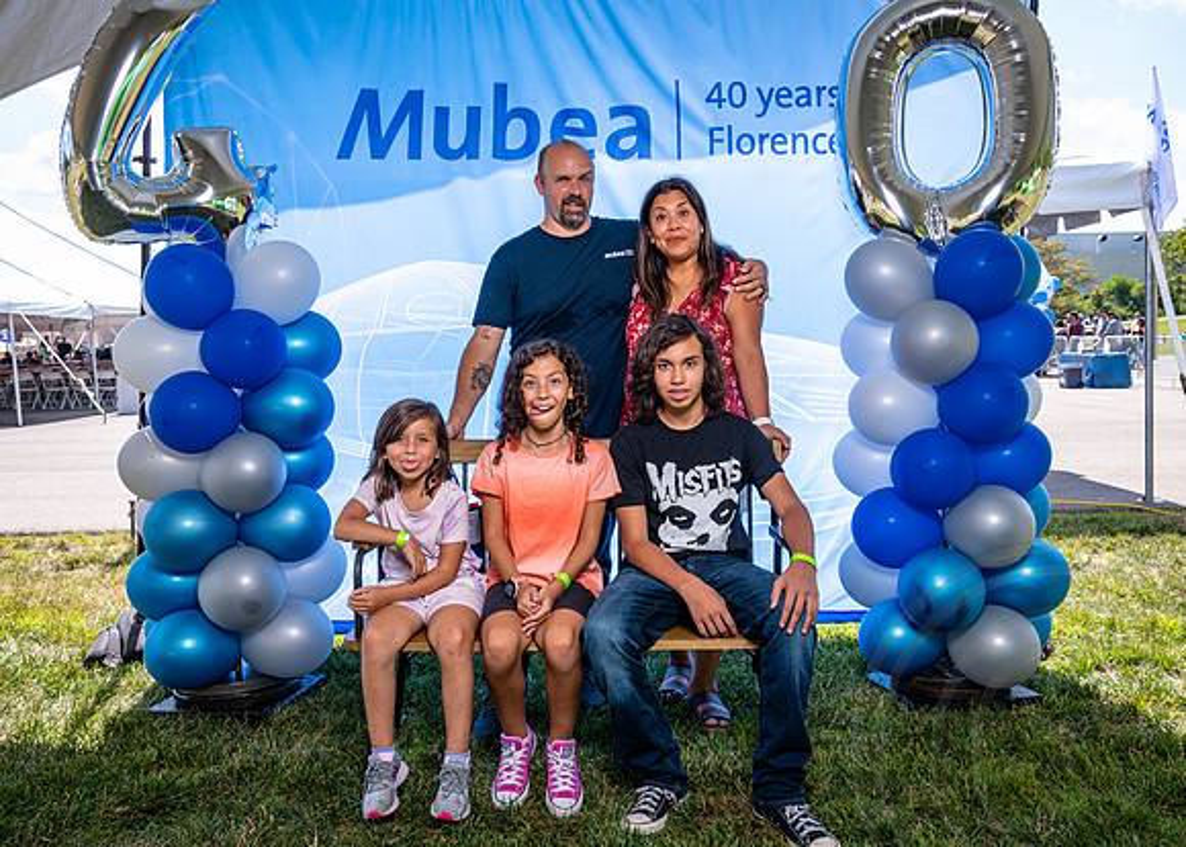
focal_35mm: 34
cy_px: 410
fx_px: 1161
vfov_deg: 40.1
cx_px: 595
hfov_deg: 54.1
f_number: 5.6
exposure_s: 1/250
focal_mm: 31
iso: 200
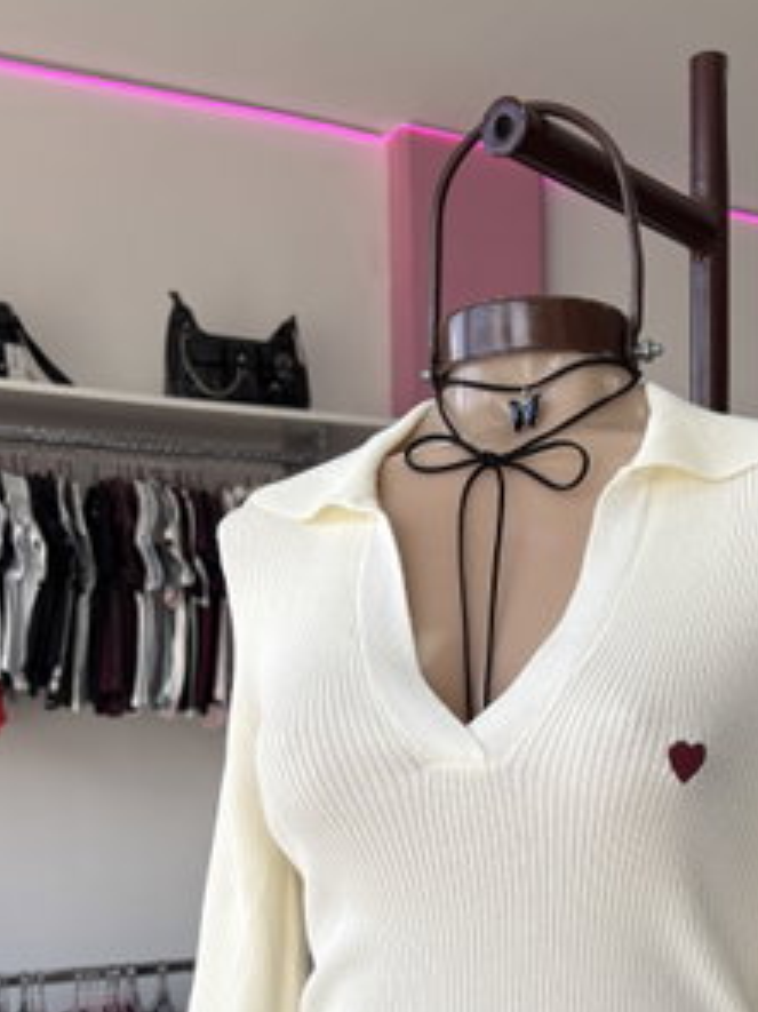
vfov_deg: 38.2
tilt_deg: -4.2
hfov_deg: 30.4
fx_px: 1373
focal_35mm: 47
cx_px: 566
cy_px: 873
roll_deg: +0.2
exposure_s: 1/716
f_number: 1.6
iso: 50
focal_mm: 5.96
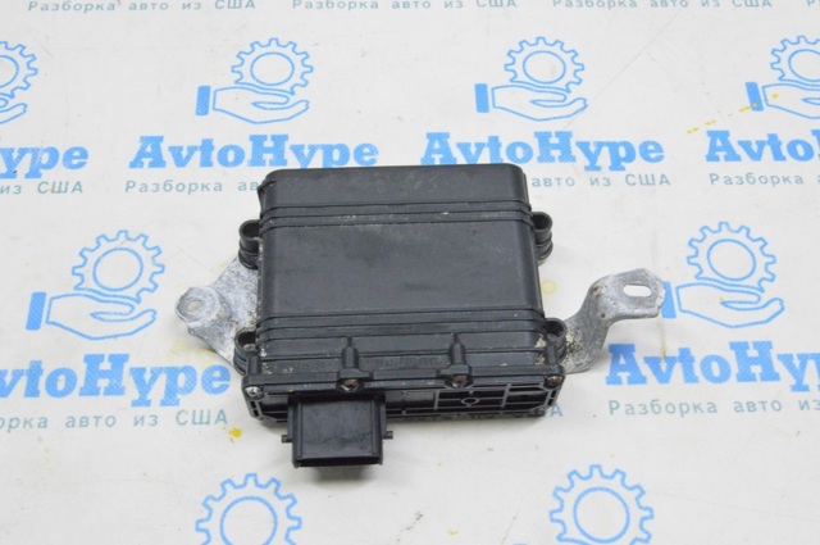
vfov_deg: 31.8
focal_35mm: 42
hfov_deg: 46.5
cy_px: 272
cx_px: 410
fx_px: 955
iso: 6400
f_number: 20
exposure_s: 1/20
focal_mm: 28
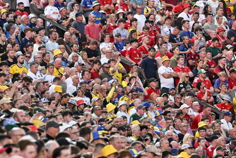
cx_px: 102
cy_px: 171
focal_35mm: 465
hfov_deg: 4.4
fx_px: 3051
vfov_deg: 3.0
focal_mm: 170
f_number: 4
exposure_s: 1/1000
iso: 1600
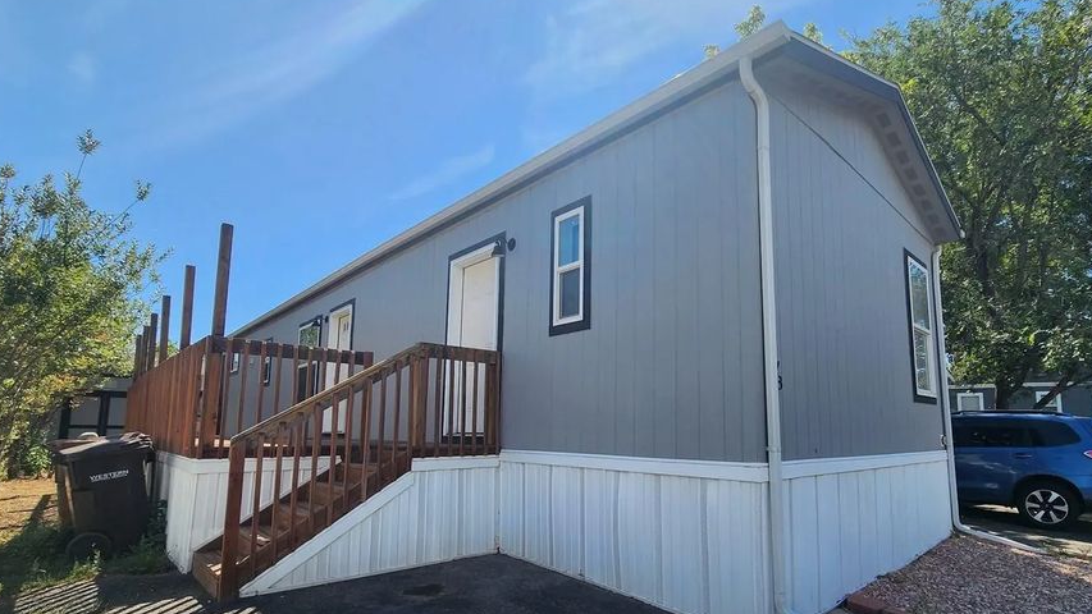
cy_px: 371
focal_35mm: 17
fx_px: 492
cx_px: 598
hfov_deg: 95.6
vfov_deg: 63.3
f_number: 2.2
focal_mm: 2.2
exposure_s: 1/1915
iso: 50
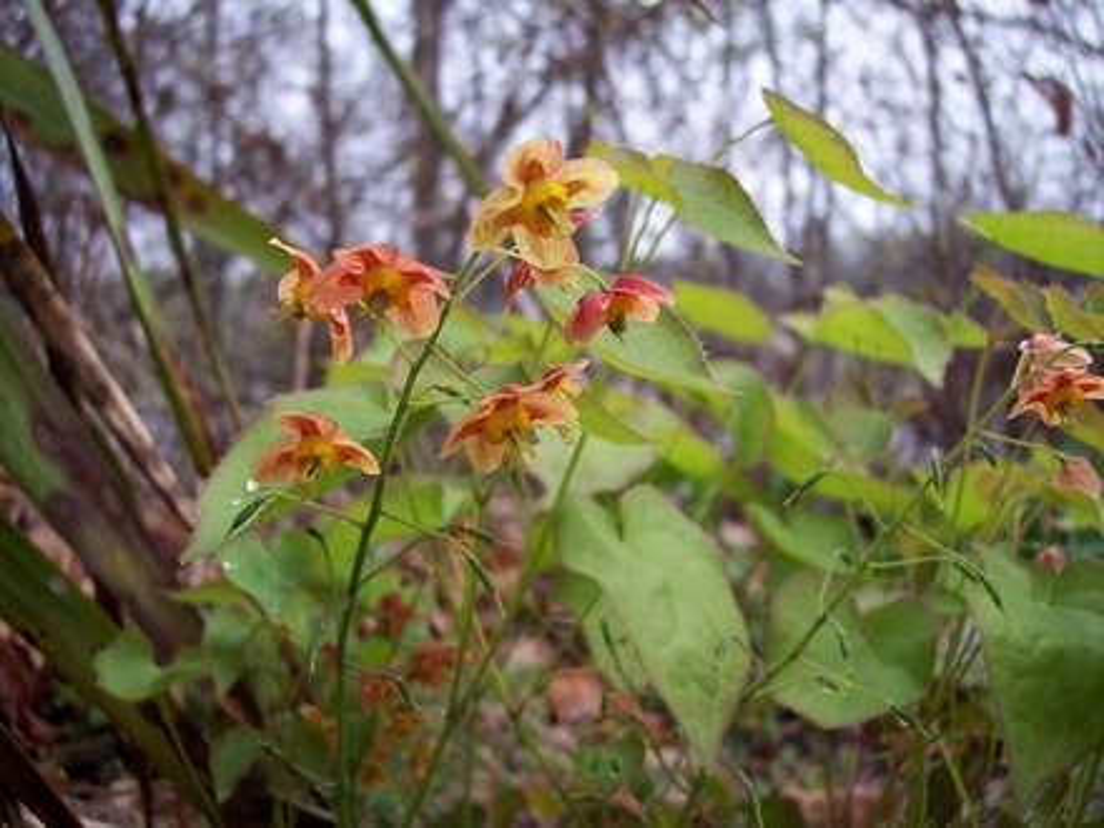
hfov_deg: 47.9
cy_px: 414
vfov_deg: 36.8
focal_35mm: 39
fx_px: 1244
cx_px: 552
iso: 100
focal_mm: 8
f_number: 3.4
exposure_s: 1/350
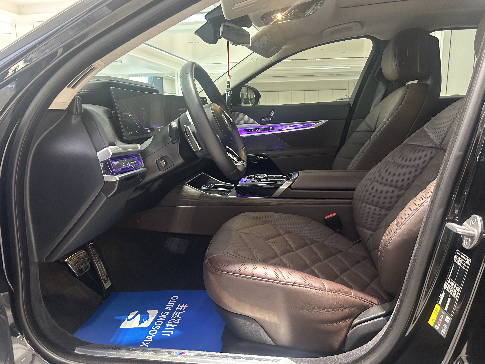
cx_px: 242
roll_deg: +0.7
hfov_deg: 67.3
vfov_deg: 53.1
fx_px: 364
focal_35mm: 26
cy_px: 182
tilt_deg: -11.0
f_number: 1.5
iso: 250
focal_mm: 5.7
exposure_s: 1/50
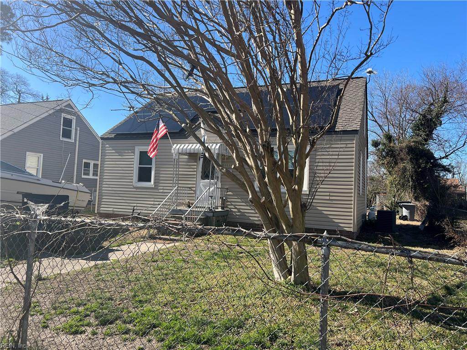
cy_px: 175
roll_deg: -1.5
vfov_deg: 53.1
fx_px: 351
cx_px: 234
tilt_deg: +5.4
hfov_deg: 67.3
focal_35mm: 26
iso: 50
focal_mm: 5.7
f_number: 1.5
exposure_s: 1/2165
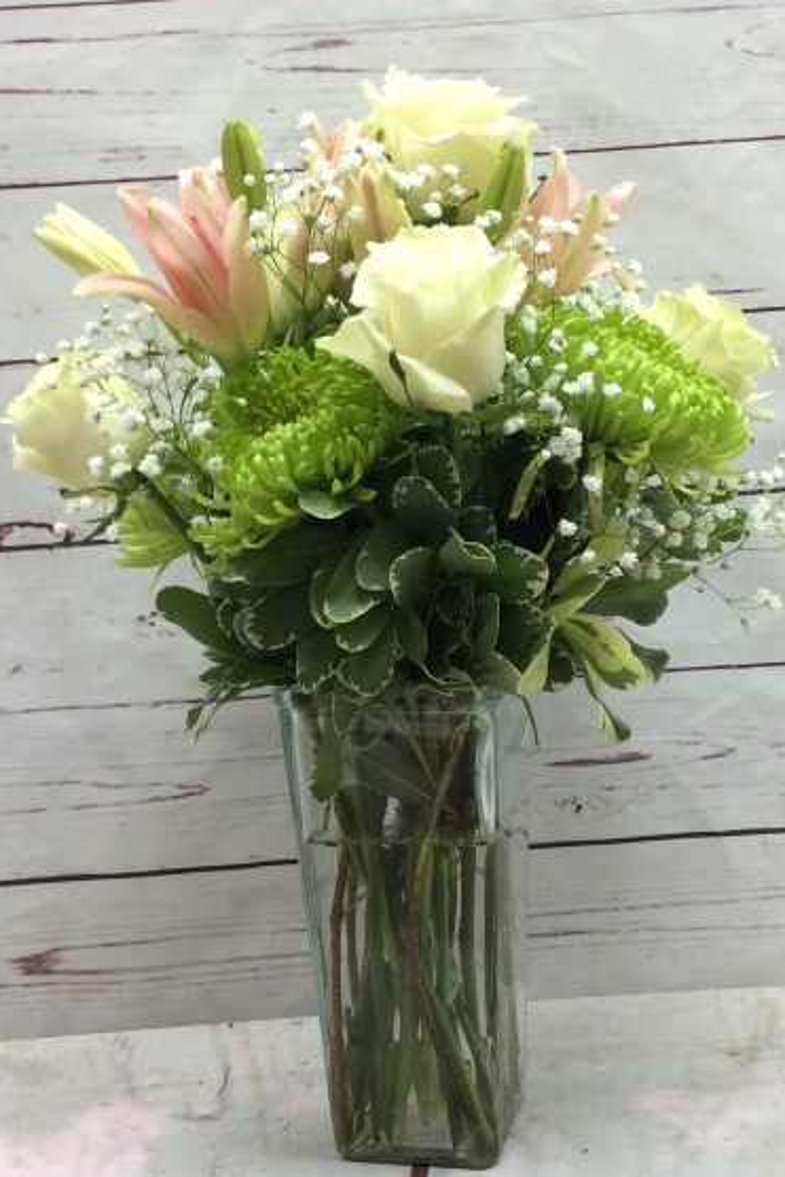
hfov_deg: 38.9
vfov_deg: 55.8
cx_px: 395
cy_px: 585
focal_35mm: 34
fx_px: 1111
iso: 32
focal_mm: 3.3
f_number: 2.4
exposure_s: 1/30
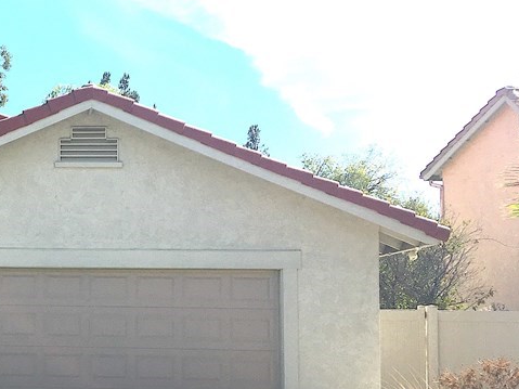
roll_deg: -1.2
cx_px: -25
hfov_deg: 28.8
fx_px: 929
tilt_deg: +4.4
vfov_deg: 23.5
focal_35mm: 62
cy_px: 277
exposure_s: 1/1832
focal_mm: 4.15
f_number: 2.2
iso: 25
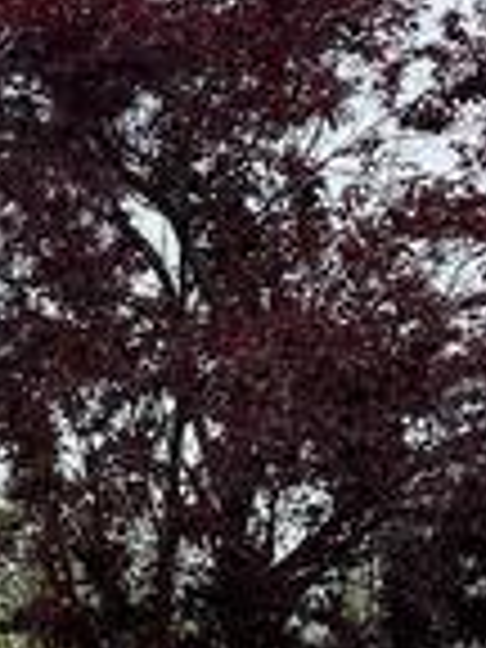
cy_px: 837
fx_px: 2396
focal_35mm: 128
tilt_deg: +7.2
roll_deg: +0.2
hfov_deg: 10.3
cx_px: -594
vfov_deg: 14.7
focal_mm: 6.76
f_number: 1.78
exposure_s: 1/5714
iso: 80
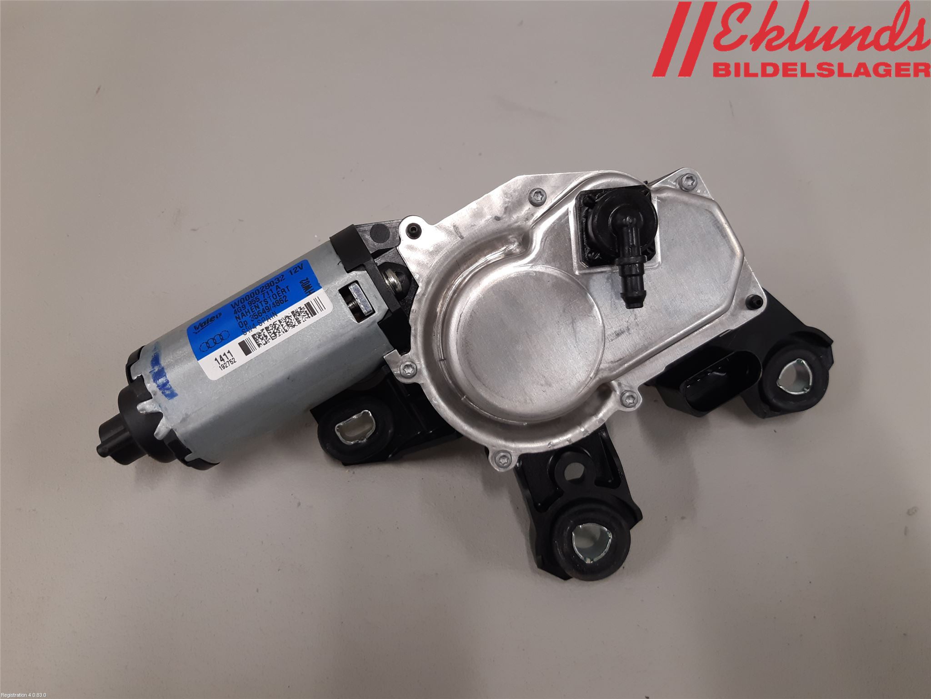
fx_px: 699
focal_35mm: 26
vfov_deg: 53.1
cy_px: 350
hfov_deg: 67.3
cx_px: 466
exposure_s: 1/50
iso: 100
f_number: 1.7
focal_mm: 3.93
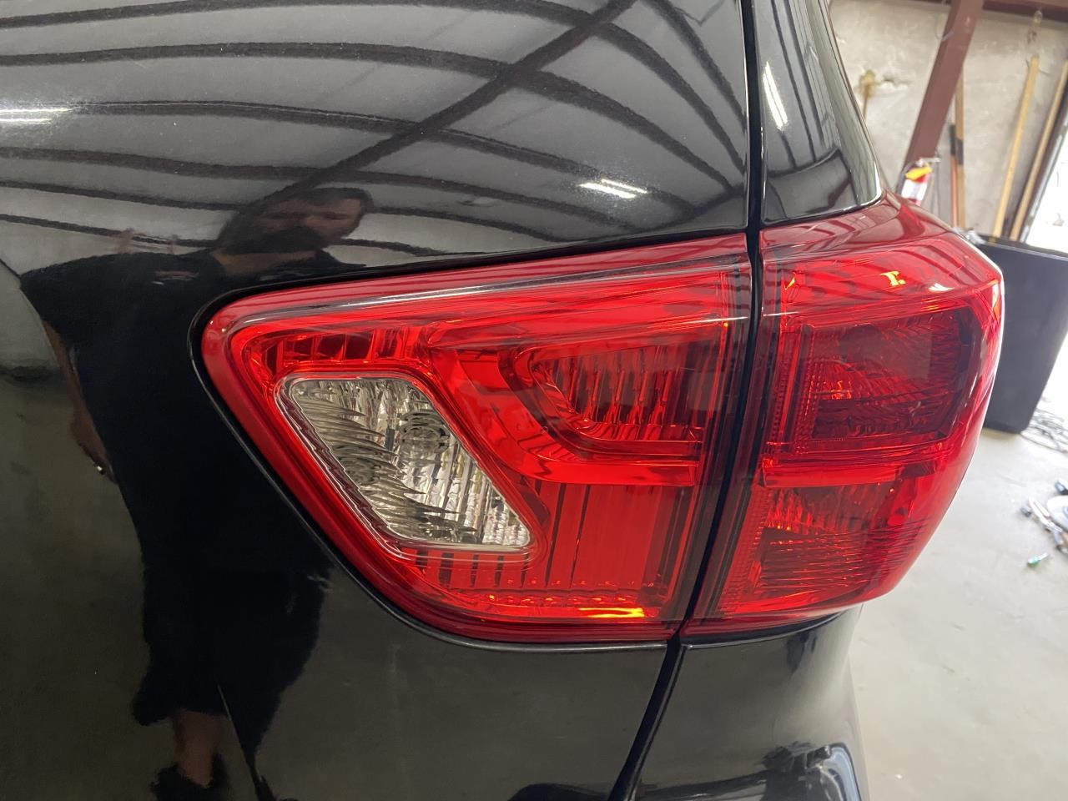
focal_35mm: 26
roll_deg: -8.3
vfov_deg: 53.1
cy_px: 400
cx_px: 534
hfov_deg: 67.3
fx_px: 802
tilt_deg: -22.2
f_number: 1.8
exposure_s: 1/60
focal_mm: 4.25
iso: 400
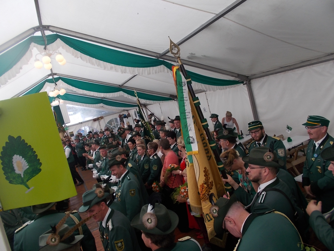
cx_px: 167
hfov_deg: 67.3
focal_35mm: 26
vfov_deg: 53.1
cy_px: 126
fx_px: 251
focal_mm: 4.6
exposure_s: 1/40
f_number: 3.2
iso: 80
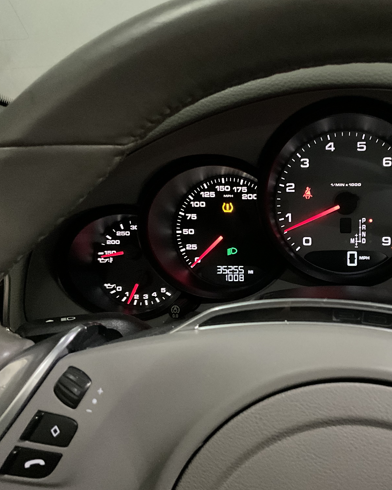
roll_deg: +1.9
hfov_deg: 38.2
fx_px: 551
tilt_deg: -23.2
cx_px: 291
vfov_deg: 47.9
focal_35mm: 38
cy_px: 245
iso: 640
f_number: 1.8
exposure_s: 1/21
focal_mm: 3
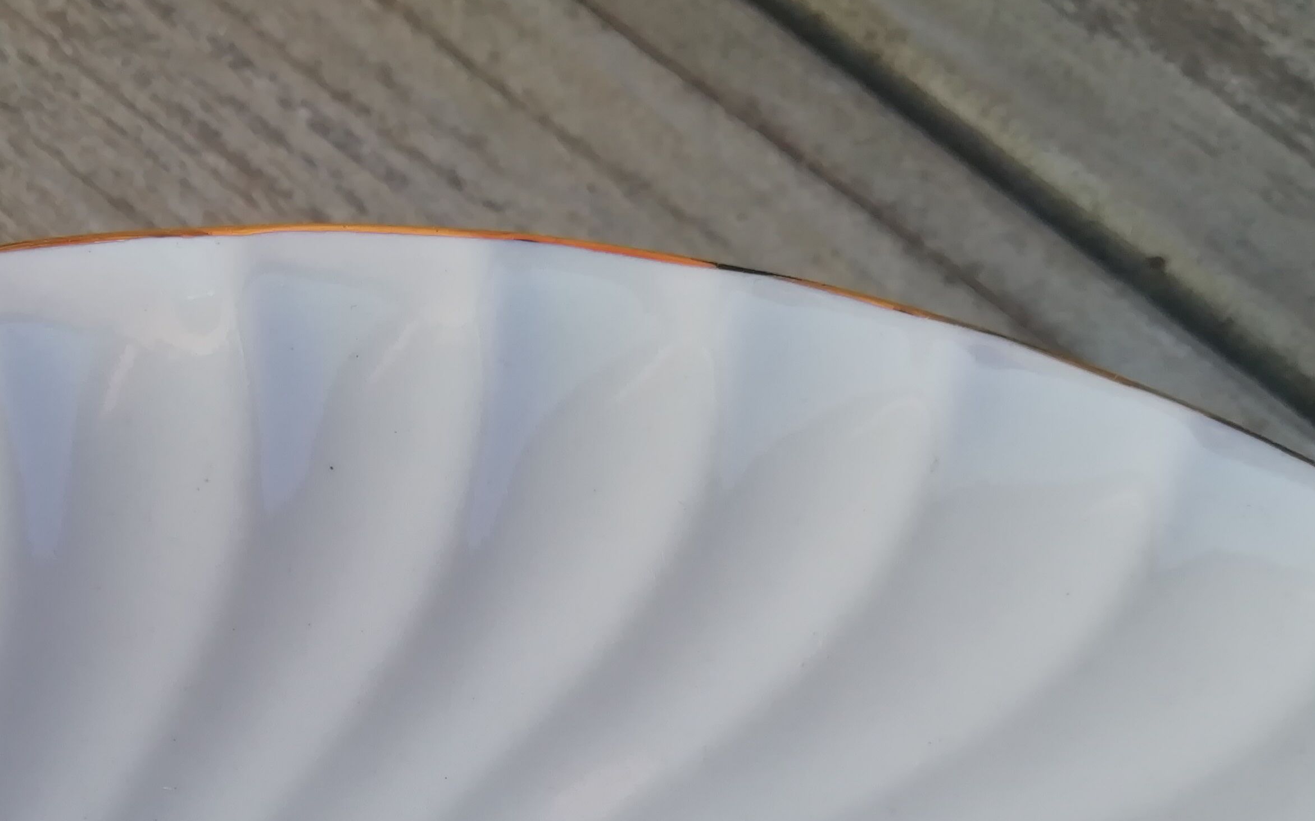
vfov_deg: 25.0
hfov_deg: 39.8
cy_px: 837
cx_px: 314
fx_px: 1756
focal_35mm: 49
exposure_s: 1/132
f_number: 2.2
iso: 50
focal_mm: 3.21
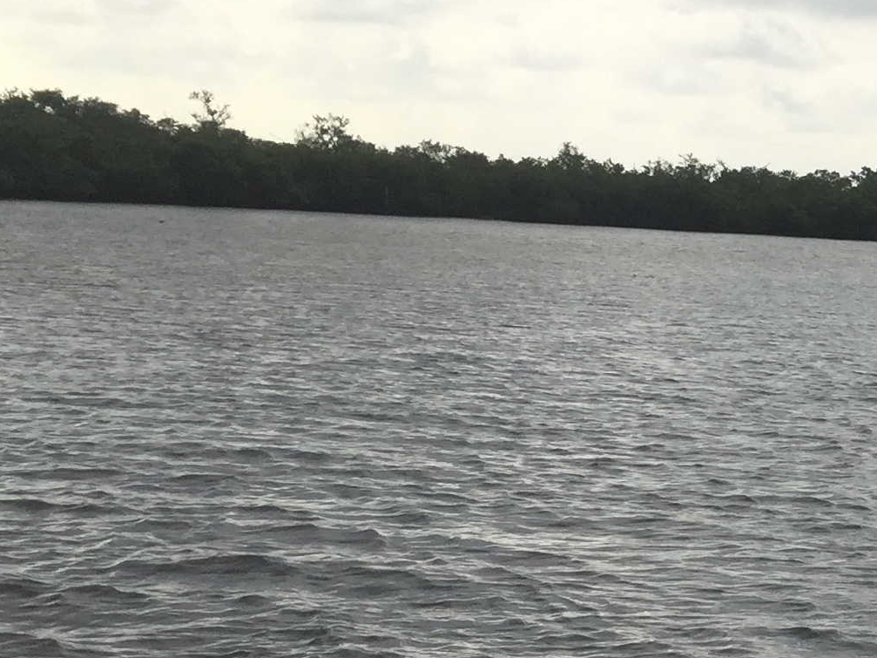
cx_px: 1391
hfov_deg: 18.1
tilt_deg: -7.4
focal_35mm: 94
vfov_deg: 15.5
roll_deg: -4.9
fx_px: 2381
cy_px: 587
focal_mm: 4.15
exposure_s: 1/2825
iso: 32
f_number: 2.2
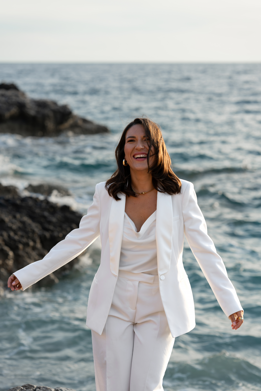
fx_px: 924
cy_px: 196
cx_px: 130
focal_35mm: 85
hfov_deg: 16.1
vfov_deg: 23.9
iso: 100
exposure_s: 1/400
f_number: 3.2
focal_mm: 85
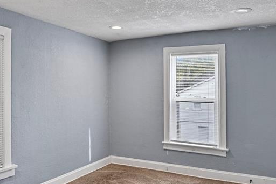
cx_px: 137
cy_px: 101
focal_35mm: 32
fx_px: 245
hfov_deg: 58.7
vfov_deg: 41.1
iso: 320
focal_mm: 16
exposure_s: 1
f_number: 7.1
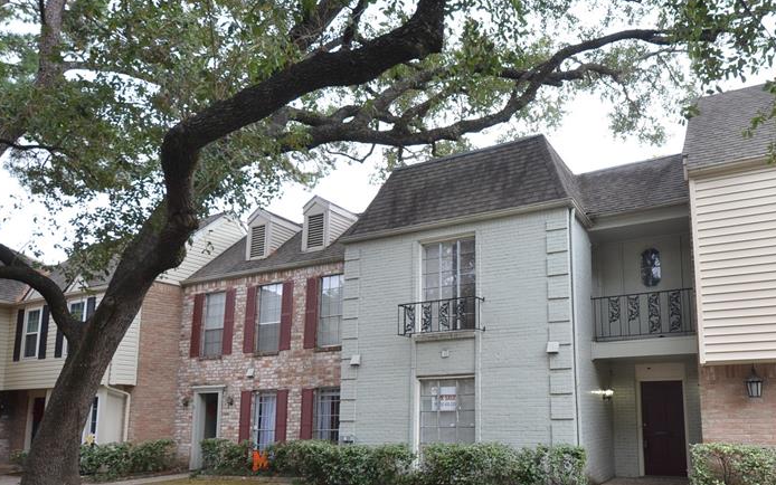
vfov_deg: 48.2
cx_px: 528
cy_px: 353
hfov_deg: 70.6
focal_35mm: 25
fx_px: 524
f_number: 5
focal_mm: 11
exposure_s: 1/100
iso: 320
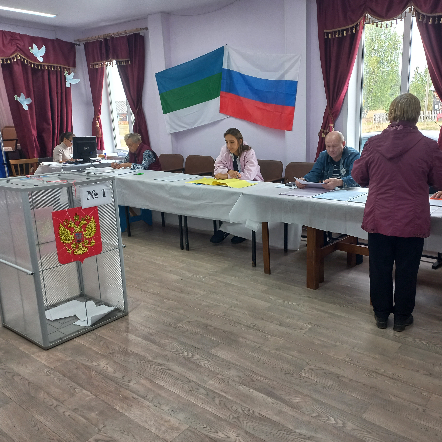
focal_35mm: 30
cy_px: 219
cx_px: 277
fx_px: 433
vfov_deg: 54.0
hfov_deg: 53.4
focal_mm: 4.6
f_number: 1.8
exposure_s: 1/50
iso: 125
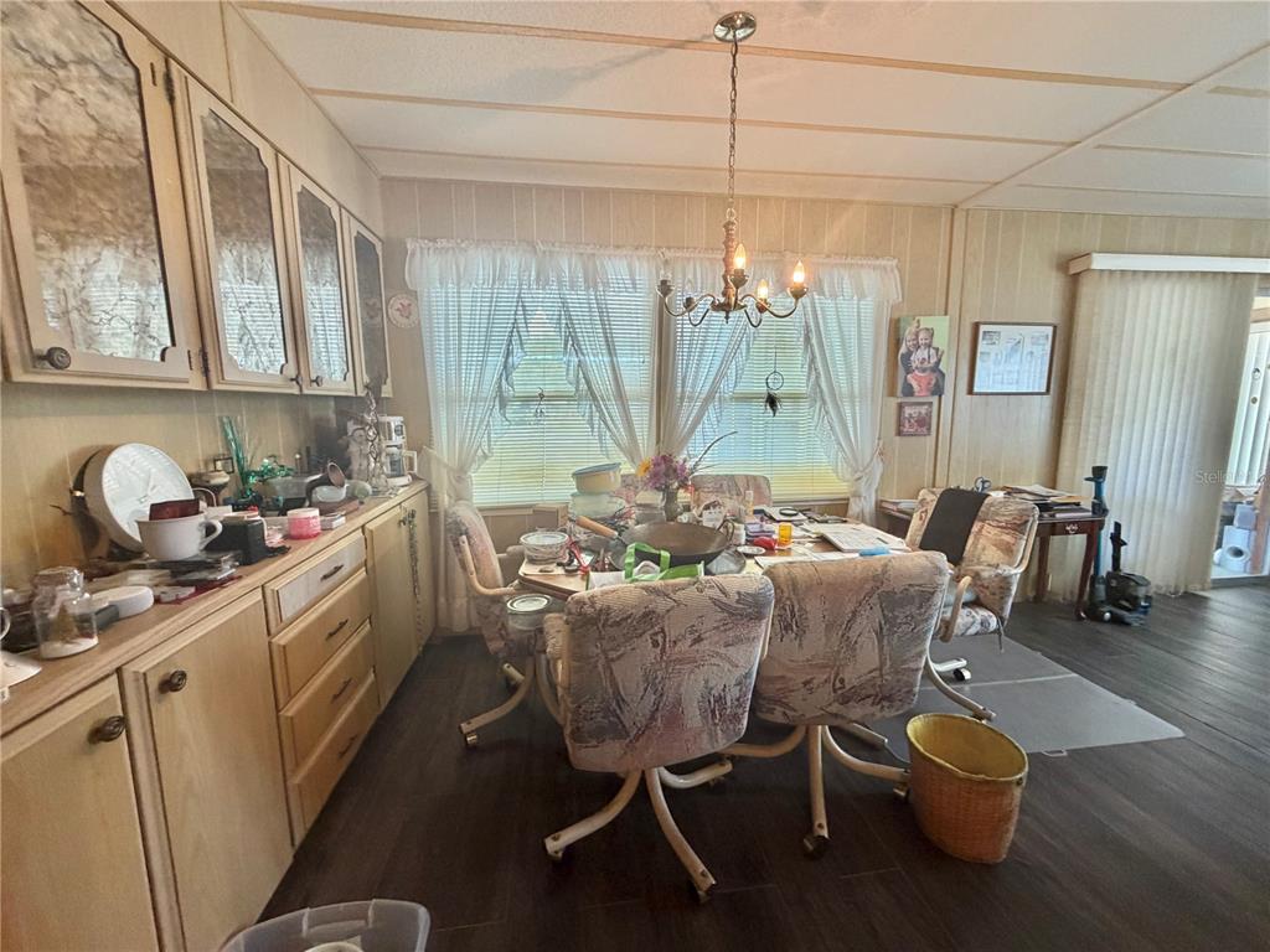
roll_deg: -0.2
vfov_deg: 85.7
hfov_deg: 102.1
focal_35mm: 14
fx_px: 514
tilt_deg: -7.2
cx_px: 635
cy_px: 476
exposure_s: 1/120
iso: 320
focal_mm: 2.22
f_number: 2.2
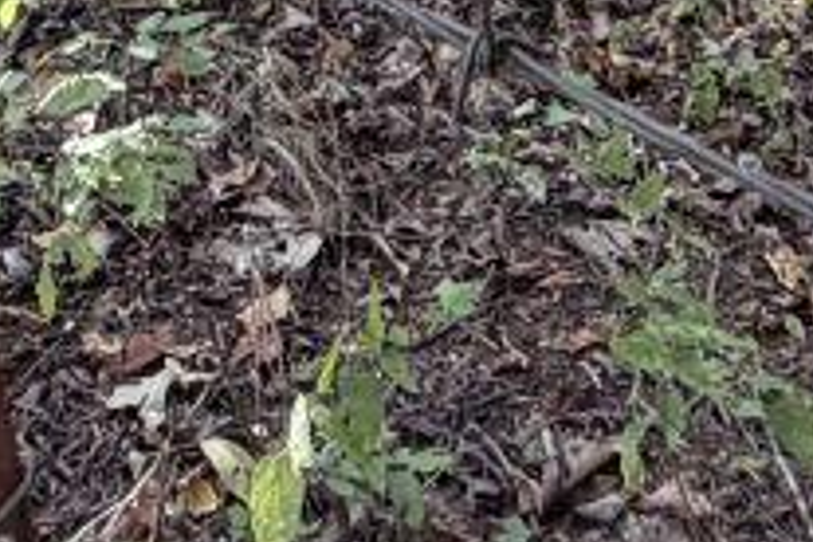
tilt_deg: +5.8
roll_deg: +3.8
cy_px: -797
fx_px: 2168
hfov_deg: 21.2
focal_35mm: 96
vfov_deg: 11.5
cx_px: 340
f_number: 2.2
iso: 200
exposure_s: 1/121
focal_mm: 2.22
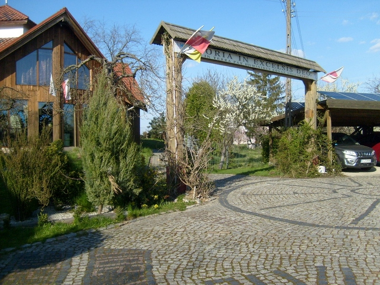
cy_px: 142
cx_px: 190
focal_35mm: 35
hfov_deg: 52.6
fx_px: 384
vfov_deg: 40.7
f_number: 7.1
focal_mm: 5.8
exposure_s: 1/250
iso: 80
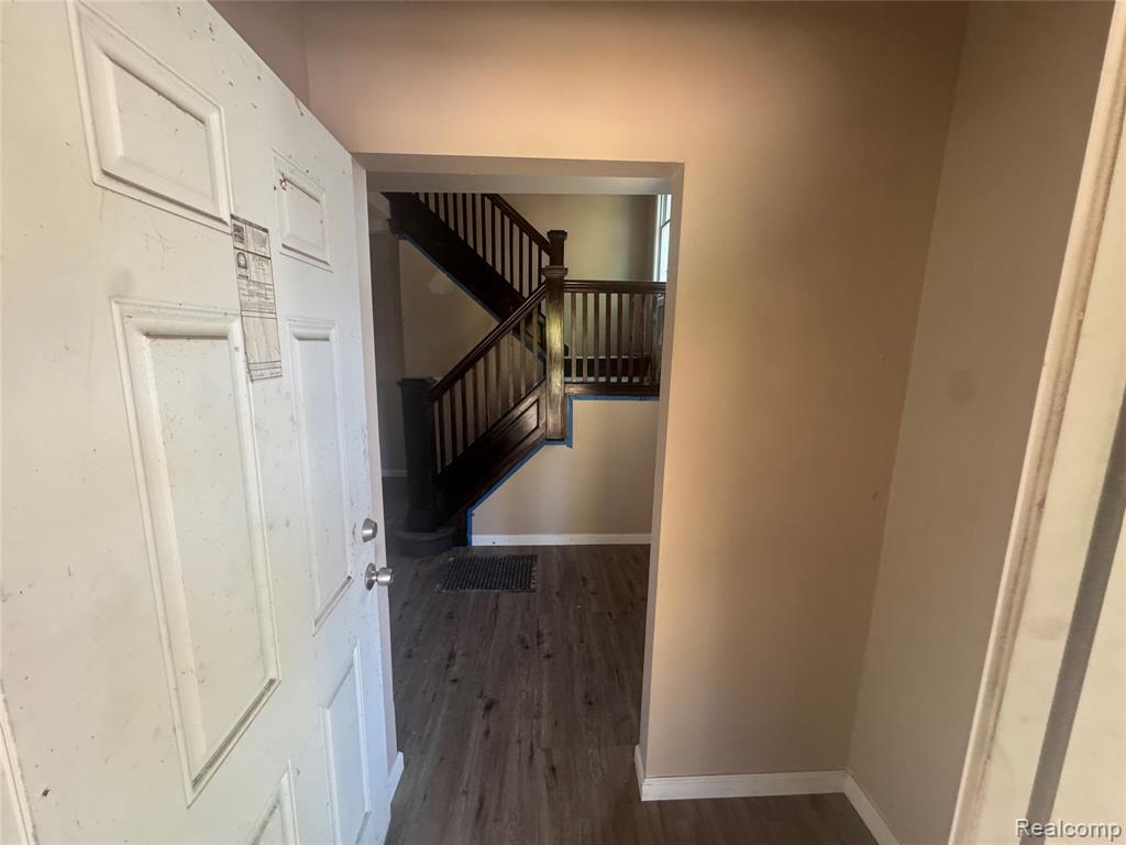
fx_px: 455
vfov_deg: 85.7
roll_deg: -0.1
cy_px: 422
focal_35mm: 14
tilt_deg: -10.0
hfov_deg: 102.1
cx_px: 563
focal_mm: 2.22
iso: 320
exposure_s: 1/89
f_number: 2.2
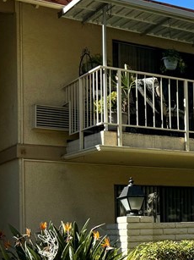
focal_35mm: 80
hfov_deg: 15.4
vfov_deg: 24.0
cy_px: 215
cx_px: 369
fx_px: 598
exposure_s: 1/2959
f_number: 1.78
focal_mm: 6.86
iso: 80
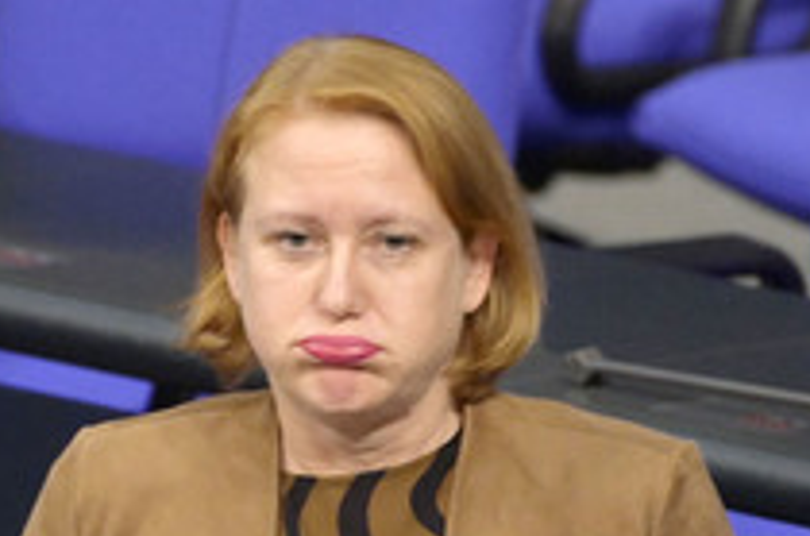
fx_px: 24155
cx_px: 361
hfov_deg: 1.9
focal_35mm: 1076
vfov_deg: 1.3
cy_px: 544
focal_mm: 500
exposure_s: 1/320
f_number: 5.6
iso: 10000
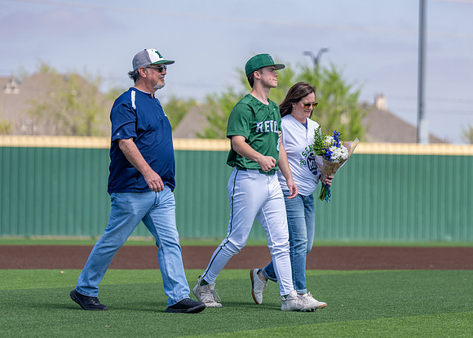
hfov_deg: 11.0
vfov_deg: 7.9
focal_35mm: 183
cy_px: 167
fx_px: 2456
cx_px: 267
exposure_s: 1/1600
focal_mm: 125
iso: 100
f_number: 2.8
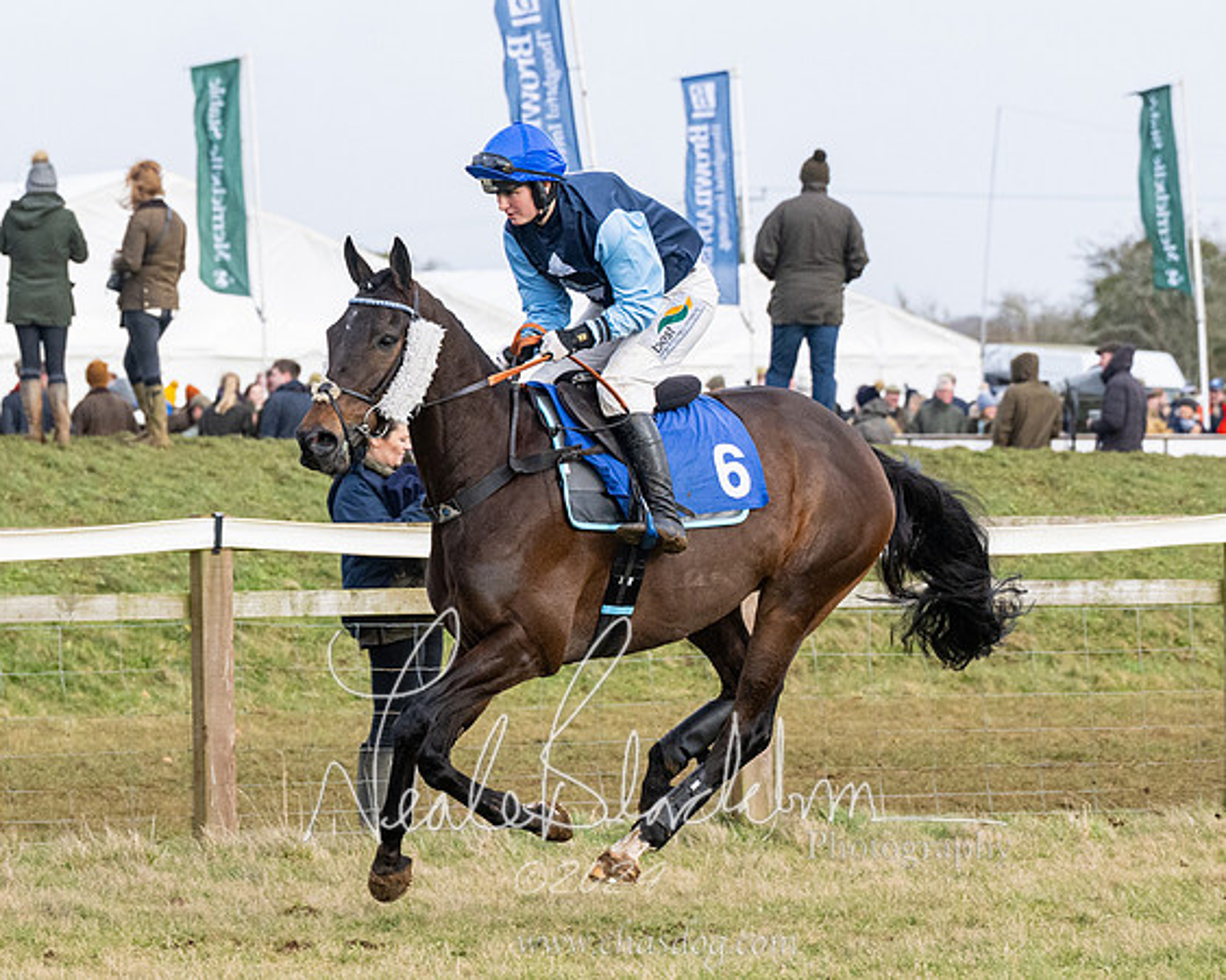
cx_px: 594
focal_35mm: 247
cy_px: 619
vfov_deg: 6.3
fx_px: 8961
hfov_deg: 7.8
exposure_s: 1/1600
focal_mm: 110
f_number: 5
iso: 800
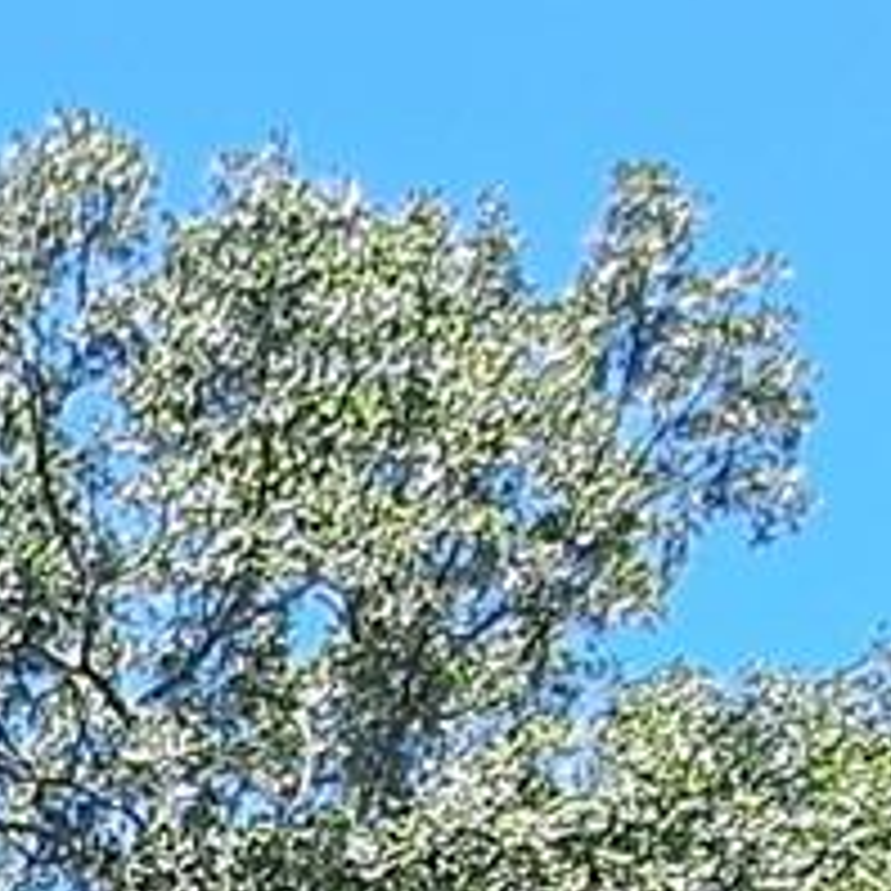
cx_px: -1040
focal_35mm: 119
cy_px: 2196
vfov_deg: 11.7
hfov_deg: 12.4
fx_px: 3465
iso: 50
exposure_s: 1/482
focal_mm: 1.74
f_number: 2.2
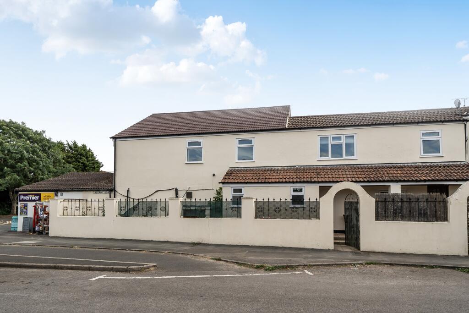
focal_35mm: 18
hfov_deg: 90.0
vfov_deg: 67.4
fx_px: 235
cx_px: 234
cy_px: 156
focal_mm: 12
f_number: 8
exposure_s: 1/640
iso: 400
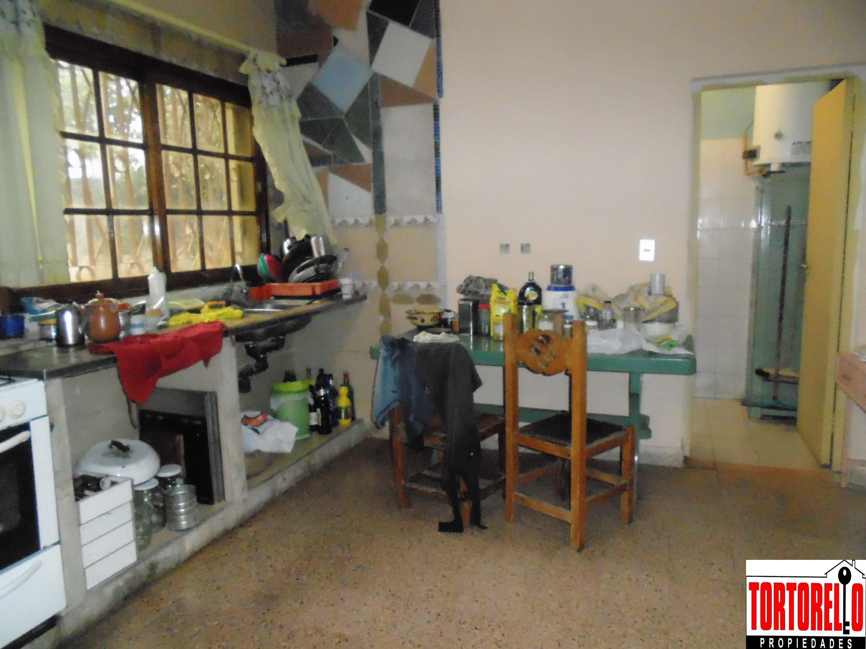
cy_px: 324
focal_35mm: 26
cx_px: 433
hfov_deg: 67.3
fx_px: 650
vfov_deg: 53.1
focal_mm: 4.6
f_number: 3.5
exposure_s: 1/100
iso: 800
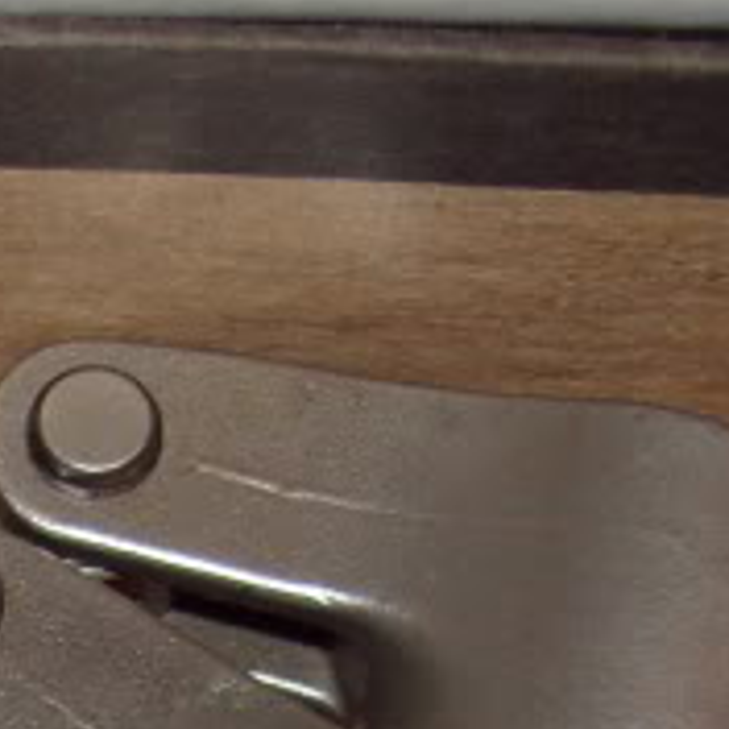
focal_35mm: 180
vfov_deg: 9.3
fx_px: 4289
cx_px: -824
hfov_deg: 9.0
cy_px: 1309
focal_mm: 7.8
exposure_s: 1/45
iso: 100
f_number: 2.8
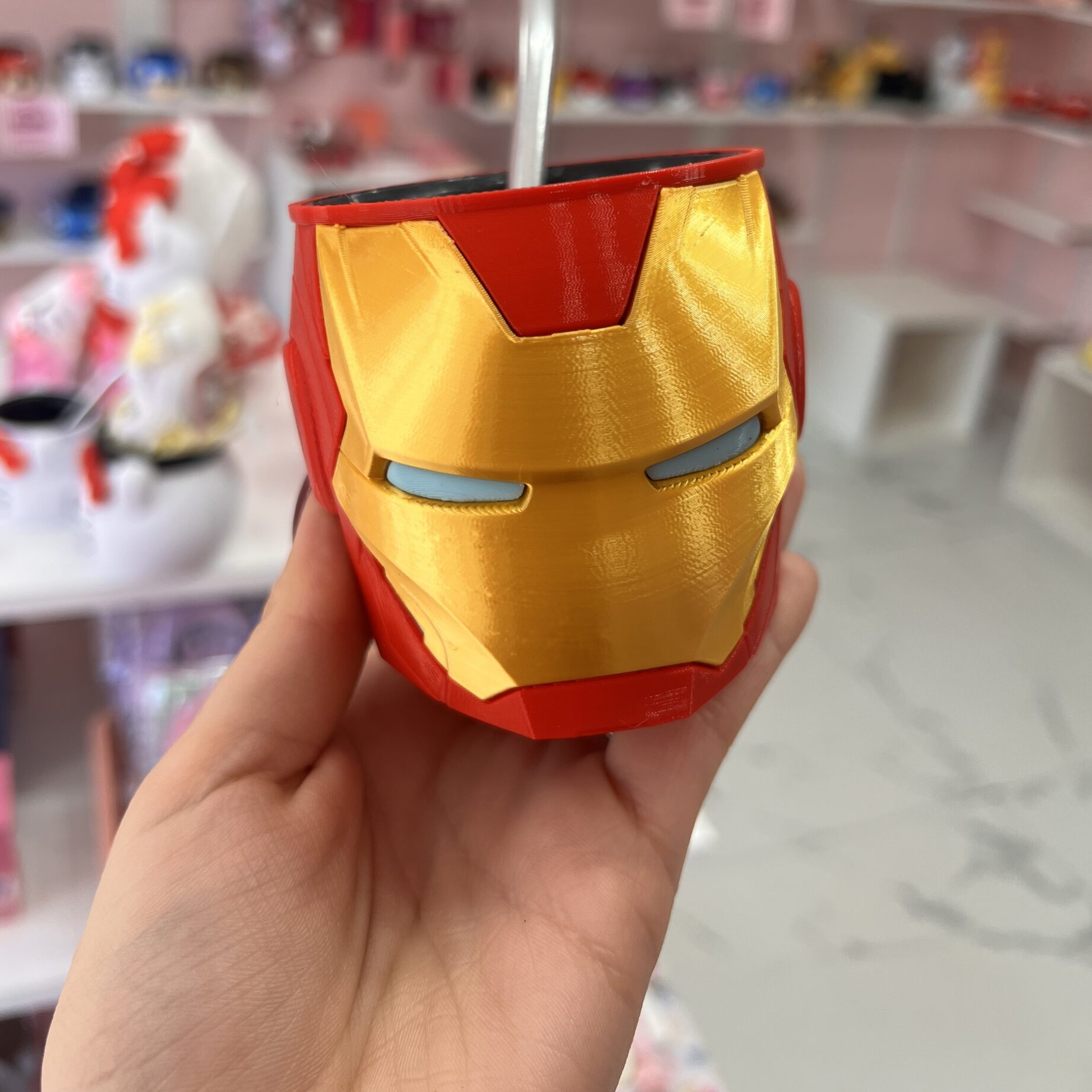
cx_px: 522
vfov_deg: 50.0
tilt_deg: -23.3
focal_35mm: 32
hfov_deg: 51.1
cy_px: 342
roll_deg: -6.0
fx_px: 1142
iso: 40
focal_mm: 5.7
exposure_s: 1/183
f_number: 1.5
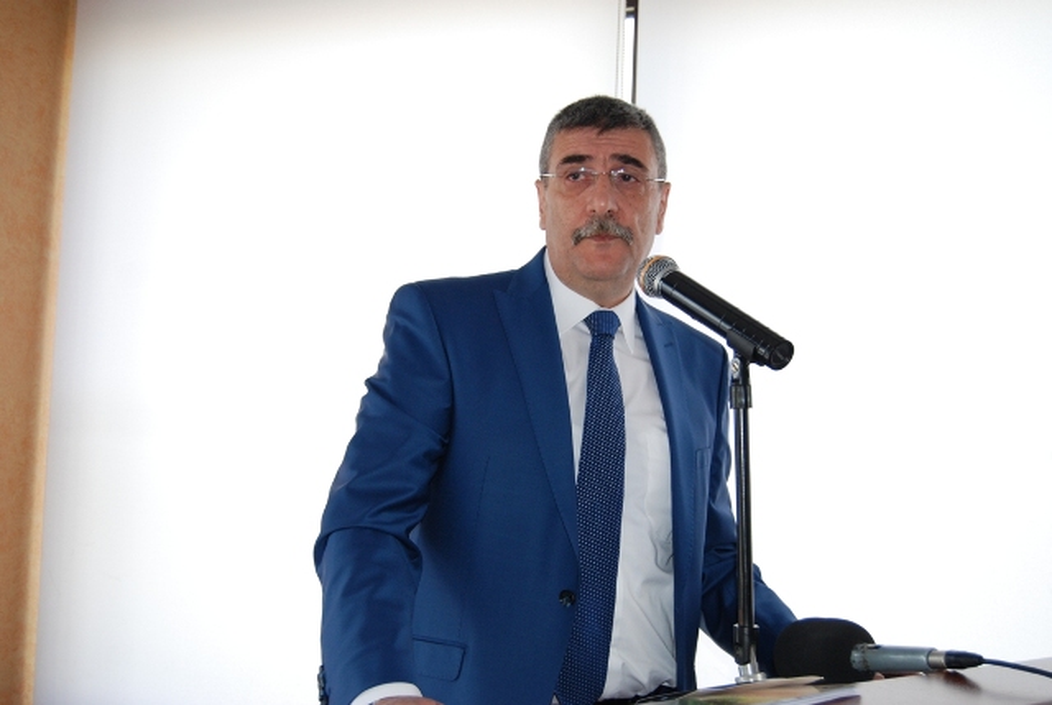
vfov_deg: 32.0
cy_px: 352
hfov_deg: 46.3
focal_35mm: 42
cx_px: 526
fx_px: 1229
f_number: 4.2
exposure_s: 1/160
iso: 400
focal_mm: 28
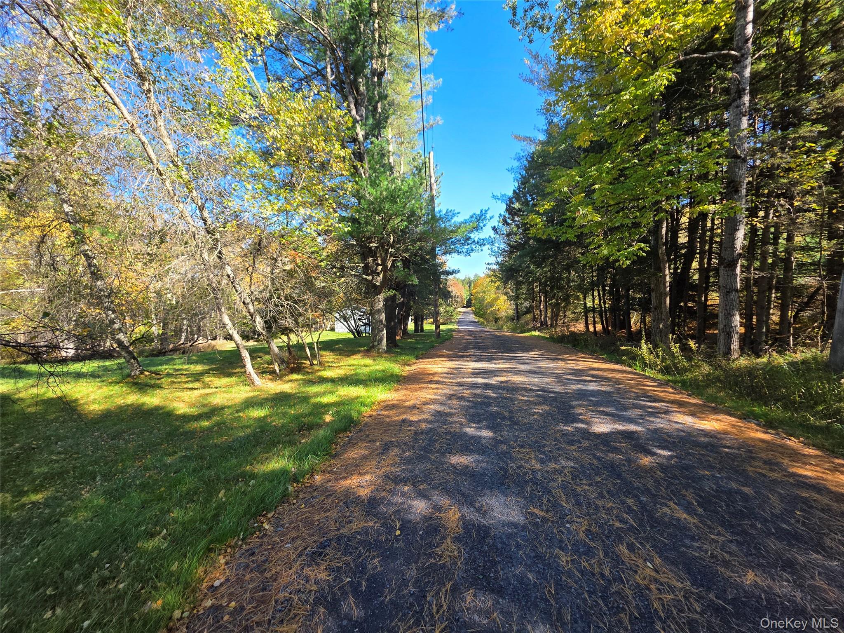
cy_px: 316
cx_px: 422
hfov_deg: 106.2
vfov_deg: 89.9
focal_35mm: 13
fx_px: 317
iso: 40
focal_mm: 2.2
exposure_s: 1/348
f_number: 1.9
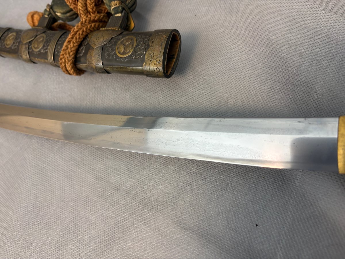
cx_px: 172
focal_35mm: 26
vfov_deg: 53.1
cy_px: 130
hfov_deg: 67.3
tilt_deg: -55.3
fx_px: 259
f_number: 1.6
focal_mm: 5.96
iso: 100
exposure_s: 1/100
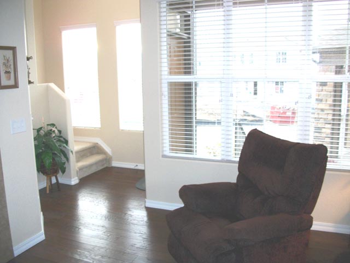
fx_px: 324
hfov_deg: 56.8
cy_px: 132
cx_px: 175
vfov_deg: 44.2
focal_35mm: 32
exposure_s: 1/60
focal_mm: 5.7
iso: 160
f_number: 2.9
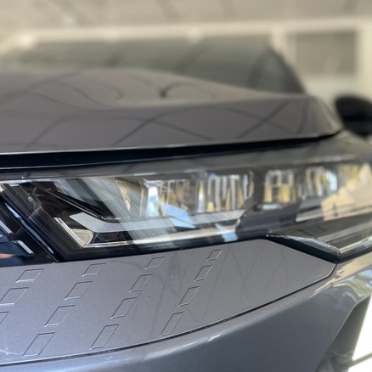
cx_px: 251
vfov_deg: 39.6
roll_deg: -0.1
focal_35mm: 42
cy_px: 246
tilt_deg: -5.8
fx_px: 511
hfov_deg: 39.5
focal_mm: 4.2
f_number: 1.6
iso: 80
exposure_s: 1/100
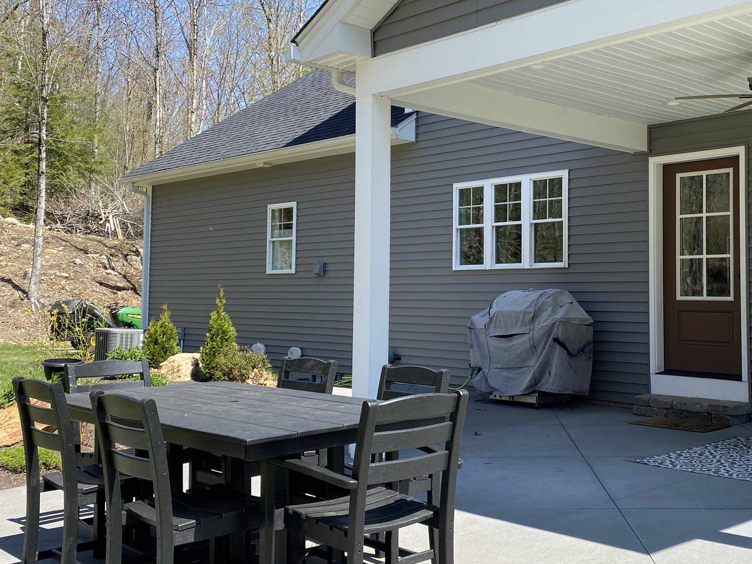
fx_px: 912
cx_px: 472
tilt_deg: +3.7
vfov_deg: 34.3
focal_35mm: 42
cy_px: 251
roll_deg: -0.7
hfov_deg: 44.4
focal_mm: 4.25
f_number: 1.8
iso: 32
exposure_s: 1/1258
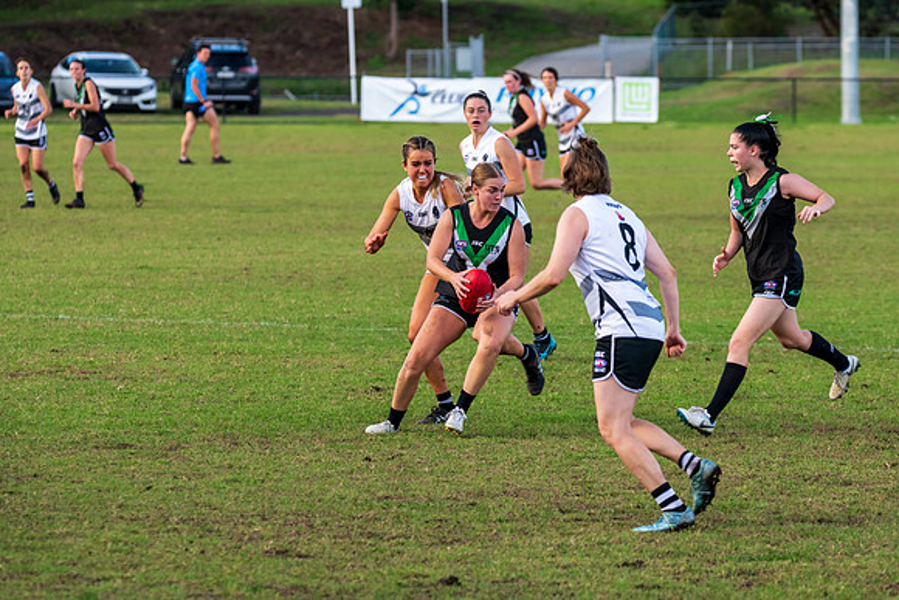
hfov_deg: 7.7
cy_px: 321
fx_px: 6676
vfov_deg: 5.1
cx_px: 481
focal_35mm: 267
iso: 800
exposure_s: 1/500
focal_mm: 250
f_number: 8
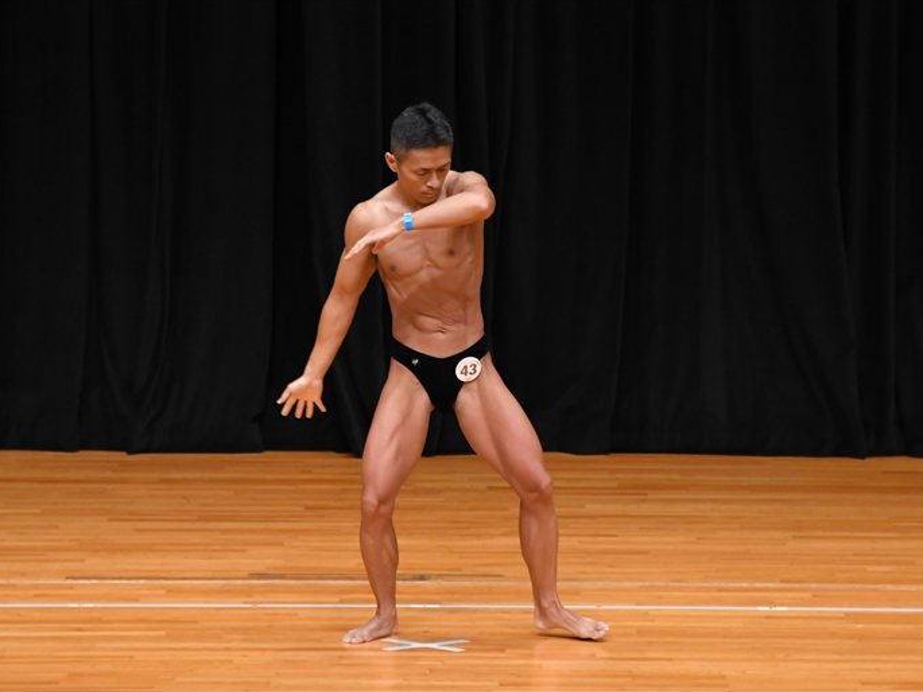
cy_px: 346
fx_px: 8267
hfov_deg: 6.4
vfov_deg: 4.8
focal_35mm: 310
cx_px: 448
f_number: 5.6
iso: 3200
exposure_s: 1/400
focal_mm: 190
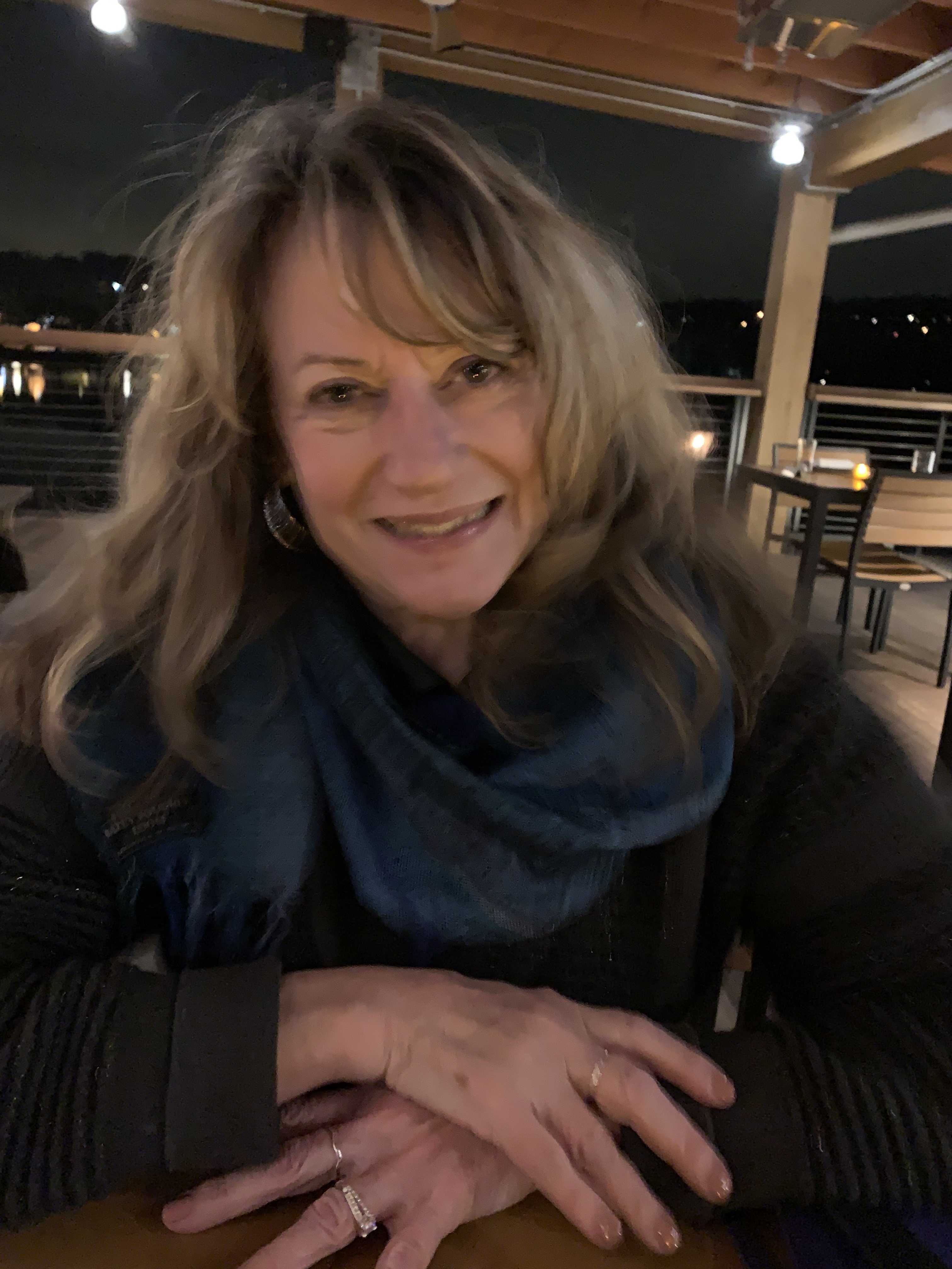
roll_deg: -3.9
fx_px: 953
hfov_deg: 53.1
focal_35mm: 26
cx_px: 476
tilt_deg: -16.4
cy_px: 634
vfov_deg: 67.3
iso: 1000
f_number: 1.8
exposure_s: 1/4
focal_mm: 4.25
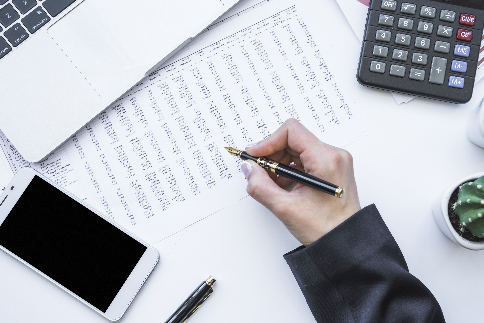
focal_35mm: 44
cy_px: 165
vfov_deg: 30.5
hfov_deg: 44.5
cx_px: 247
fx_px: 592
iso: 100
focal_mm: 43
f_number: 8
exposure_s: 1/5
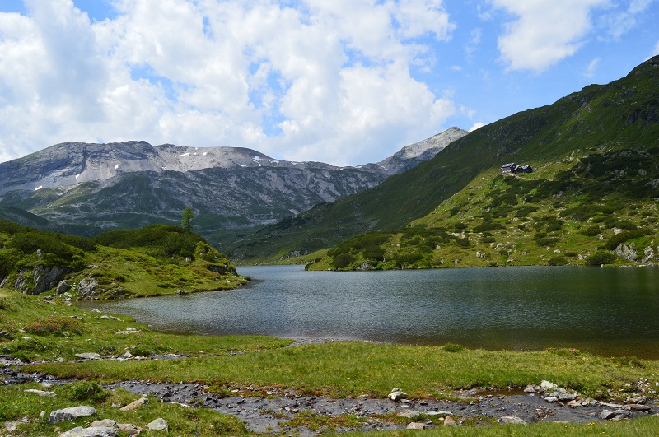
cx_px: 330
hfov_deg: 62.0
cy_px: 218
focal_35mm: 30
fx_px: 548
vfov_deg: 43.5
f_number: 11
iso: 400
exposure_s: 1/500
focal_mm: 20
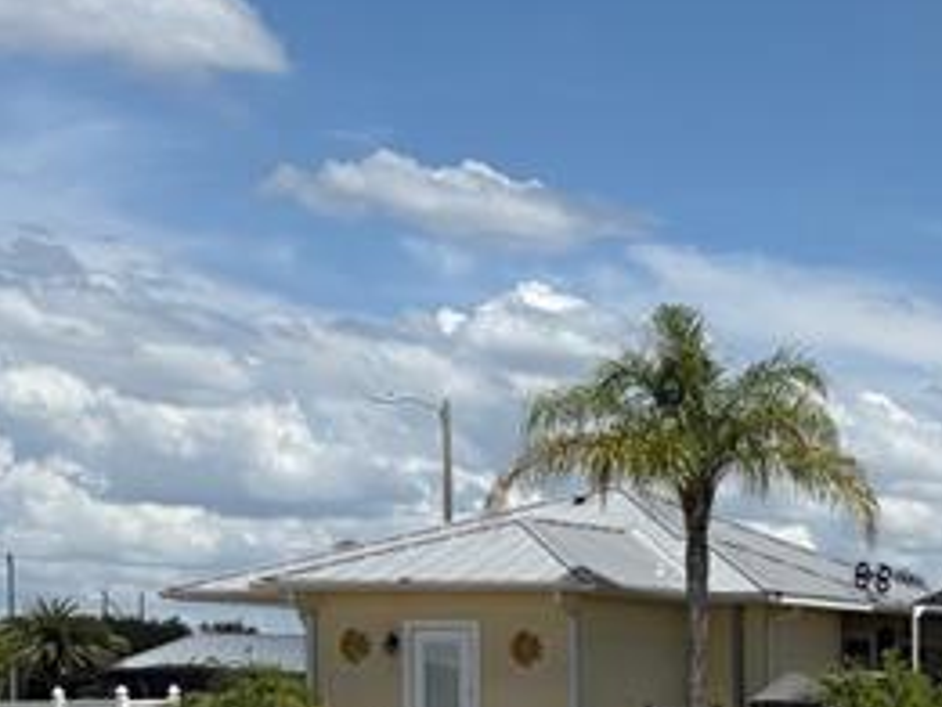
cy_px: 822
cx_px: 1548
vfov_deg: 14.1
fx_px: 2777
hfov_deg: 16.8
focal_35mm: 102
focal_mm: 5.96
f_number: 1.6
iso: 50
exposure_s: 1/6993
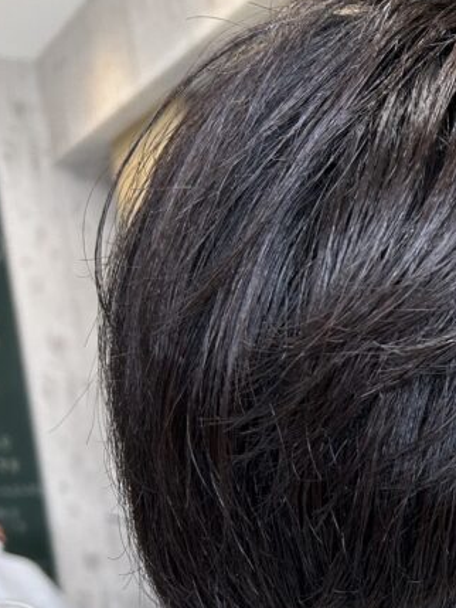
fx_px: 1088
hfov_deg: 22.1
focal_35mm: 62
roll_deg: +4.6
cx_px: 527
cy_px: 597
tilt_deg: -9.4
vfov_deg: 29.3
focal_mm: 5.7
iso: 64
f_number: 1.5
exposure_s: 1/100
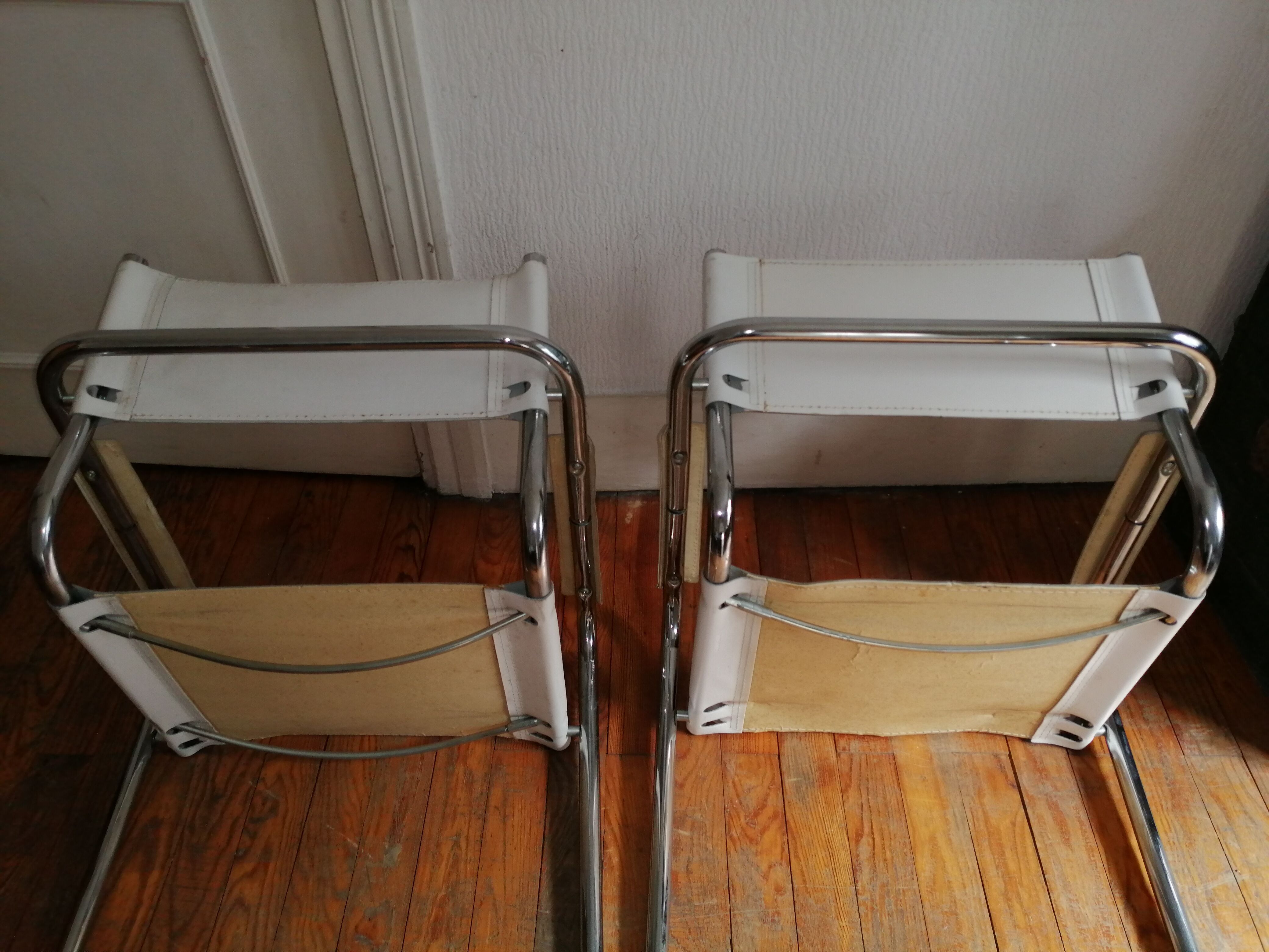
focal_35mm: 26
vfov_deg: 53.1
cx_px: 634
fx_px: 953
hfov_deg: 67.3
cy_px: 476
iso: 64
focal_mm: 3.62
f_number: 1.8
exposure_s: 1/50
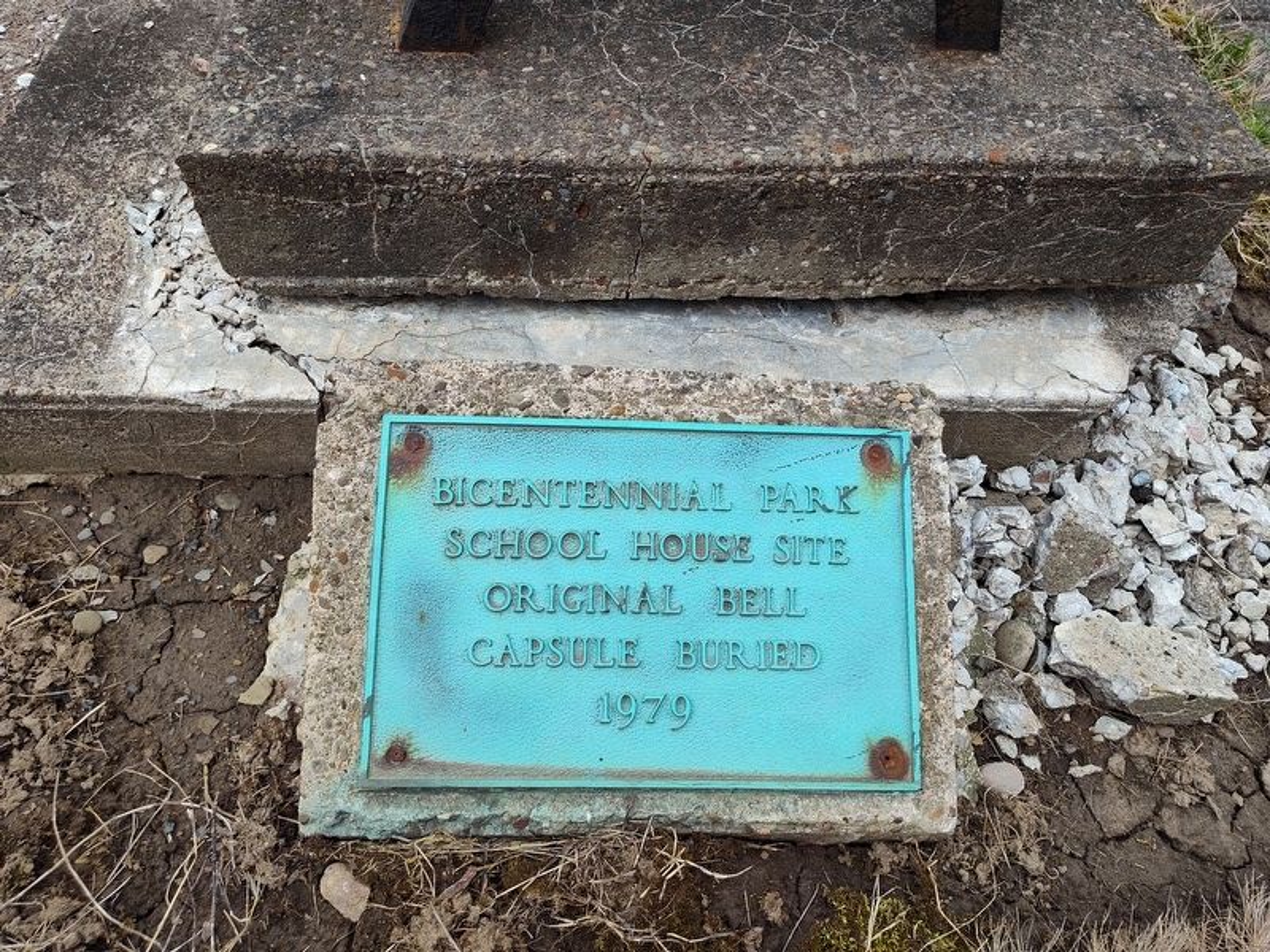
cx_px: 635
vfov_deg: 58.9
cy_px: 476
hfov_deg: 73.9
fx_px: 844
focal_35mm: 23
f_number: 1.8
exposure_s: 1/469
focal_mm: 5.56
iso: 100
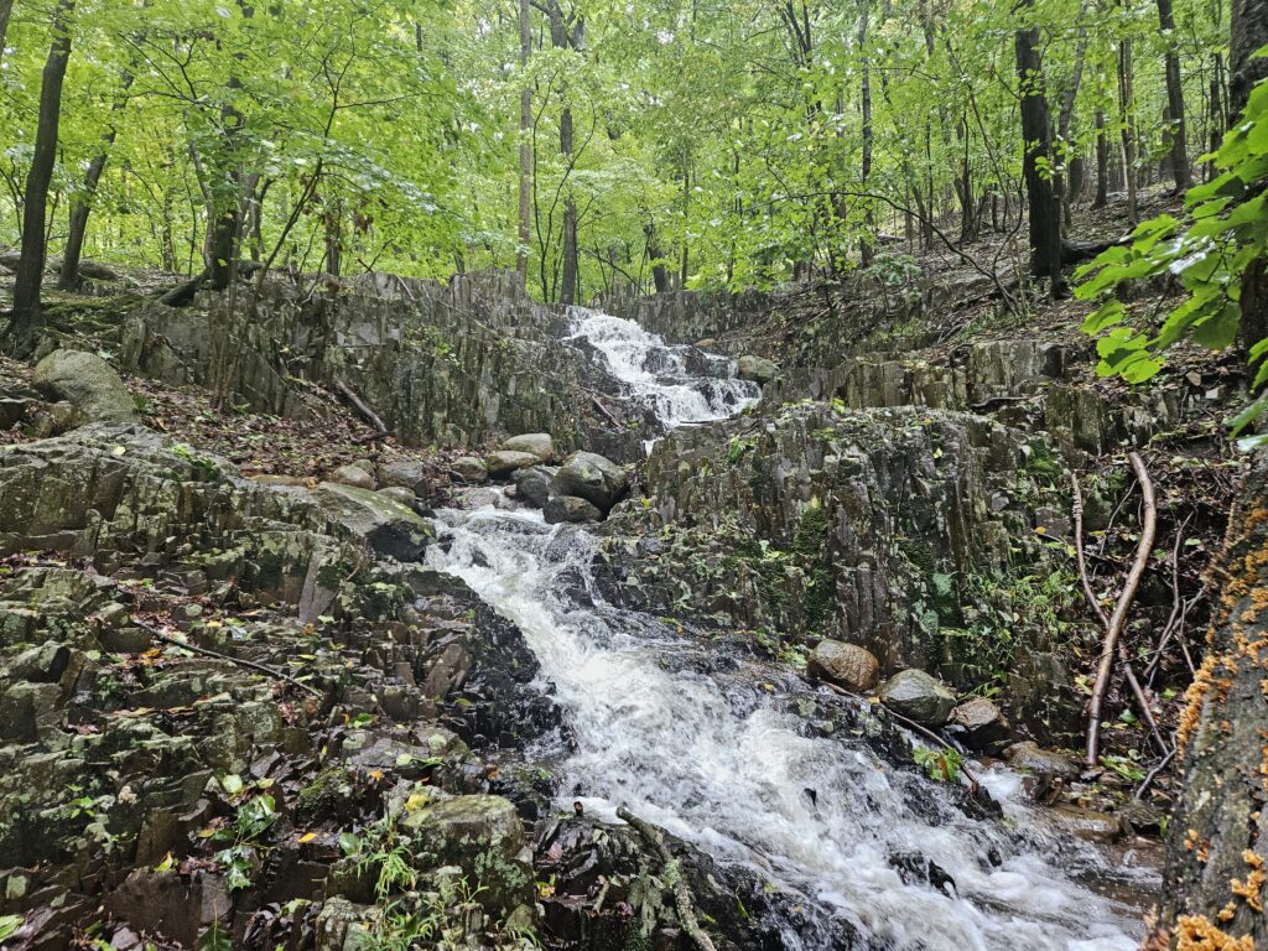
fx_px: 843
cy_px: 476
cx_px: 634
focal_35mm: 23
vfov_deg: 58.9
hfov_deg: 73.9
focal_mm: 5.4
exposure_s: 1/180
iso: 200
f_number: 1.8
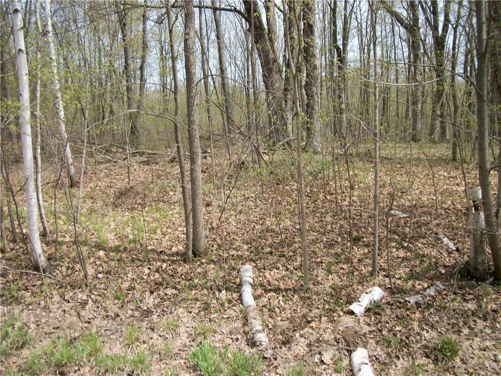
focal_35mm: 32
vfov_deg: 44.2
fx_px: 463
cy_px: 188
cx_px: 250
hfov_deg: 56.8
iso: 80
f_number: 8.8
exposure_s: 1/100
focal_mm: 5.7
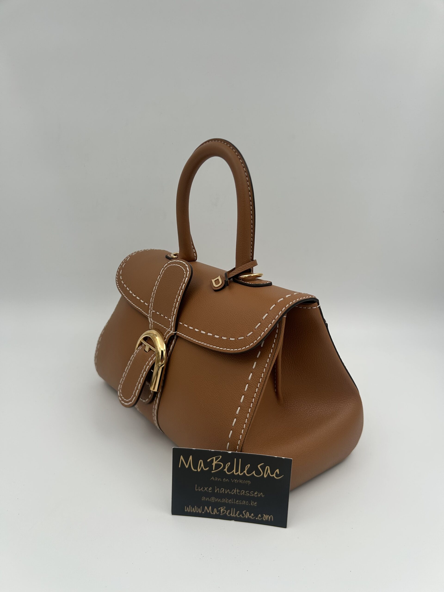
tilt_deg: -16.3
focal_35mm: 26
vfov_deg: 67.3
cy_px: 296
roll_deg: -1.1
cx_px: 222
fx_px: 445
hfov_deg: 53.1
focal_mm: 5.7
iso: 50
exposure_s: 1/1159
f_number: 1.5
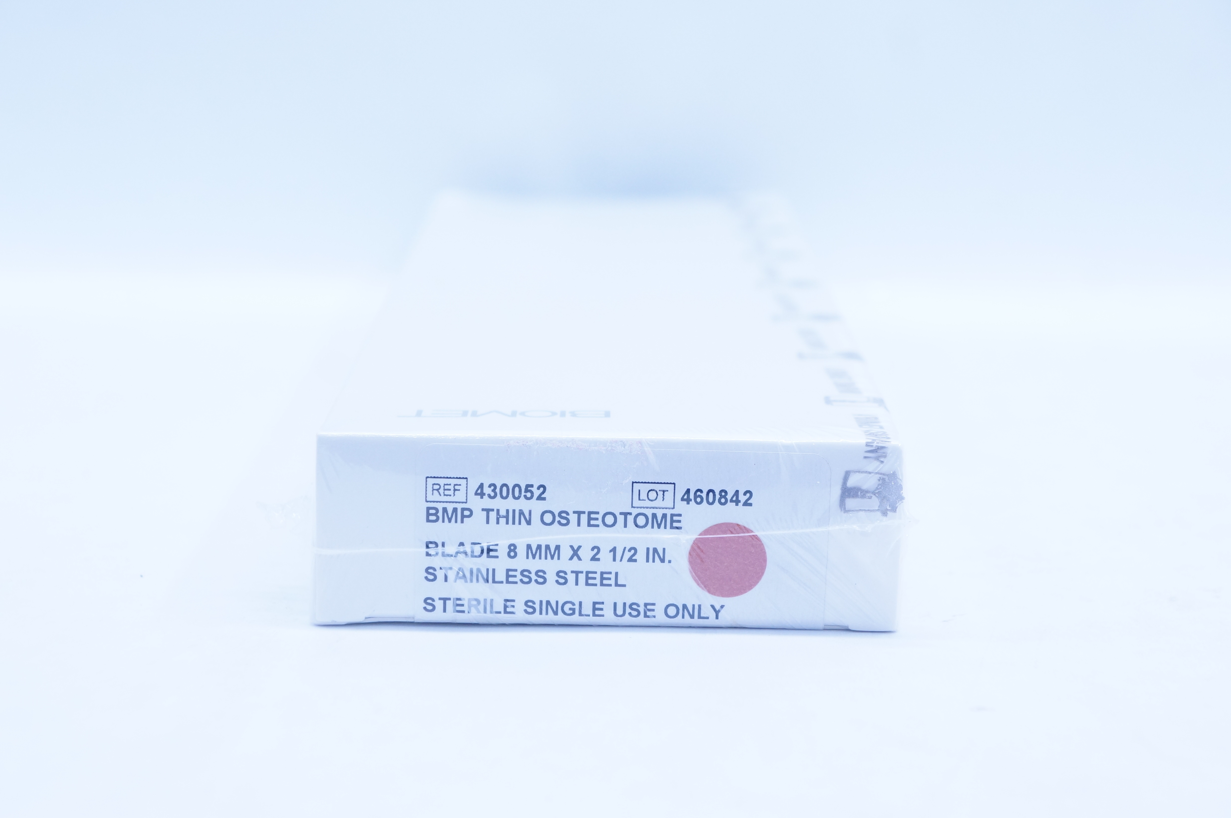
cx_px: 616
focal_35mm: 70
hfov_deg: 28.7
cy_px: 409
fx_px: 2408
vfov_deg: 19.3
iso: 800
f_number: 5.6
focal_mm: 47
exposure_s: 1/125
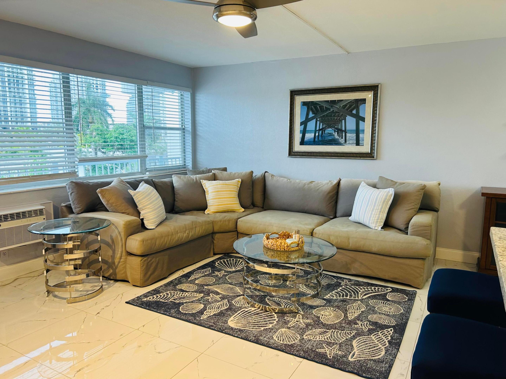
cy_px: 190
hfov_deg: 67.3
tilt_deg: -8.2
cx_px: 253
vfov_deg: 53.1
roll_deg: -0.3
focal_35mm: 26
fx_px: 380
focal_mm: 5.7
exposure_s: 1/60
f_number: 1.5
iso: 80
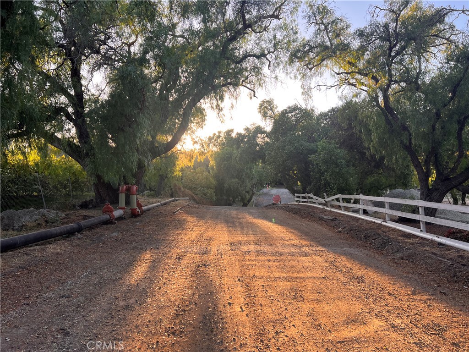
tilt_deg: +2.6
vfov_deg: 53.1
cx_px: 234
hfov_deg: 67.3
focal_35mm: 26
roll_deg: -1.7
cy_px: 176
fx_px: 352
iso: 50
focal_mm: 5.7
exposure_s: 1/401
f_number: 1.5
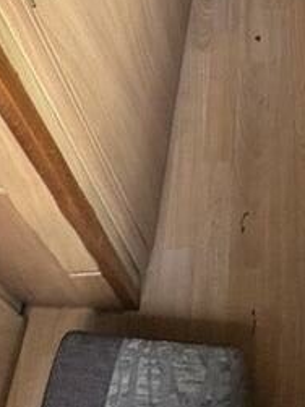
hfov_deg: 27.6
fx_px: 588
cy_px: -282
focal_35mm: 50
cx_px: 295
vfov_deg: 23.9
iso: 250
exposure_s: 1/60
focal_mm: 2.22
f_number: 2.2
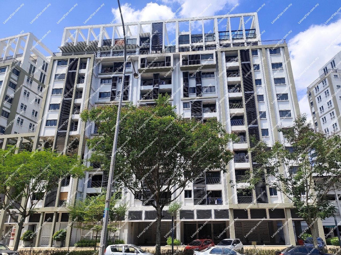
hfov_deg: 73.9
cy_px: 128
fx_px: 227
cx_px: 170
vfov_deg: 58.9
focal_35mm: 23
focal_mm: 6.14
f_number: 1.65
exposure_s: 1/1057
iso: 50
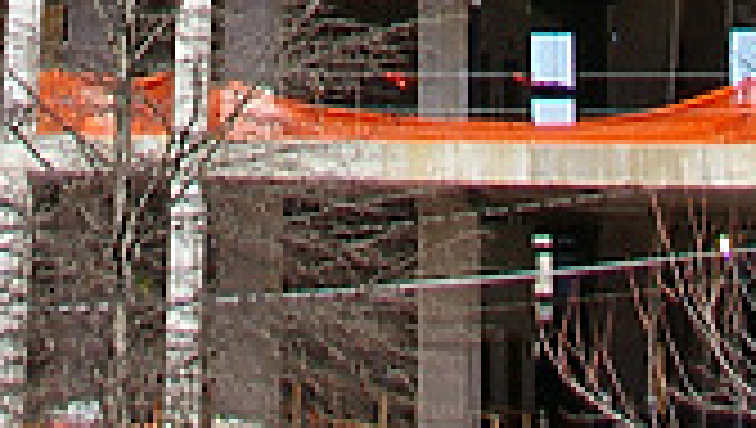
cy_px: -1379
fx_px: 3031
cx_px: 117
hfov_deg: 14.1
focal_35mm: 151
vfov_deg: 6.3
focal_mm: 18
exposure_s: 1/750
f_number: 8
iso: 400
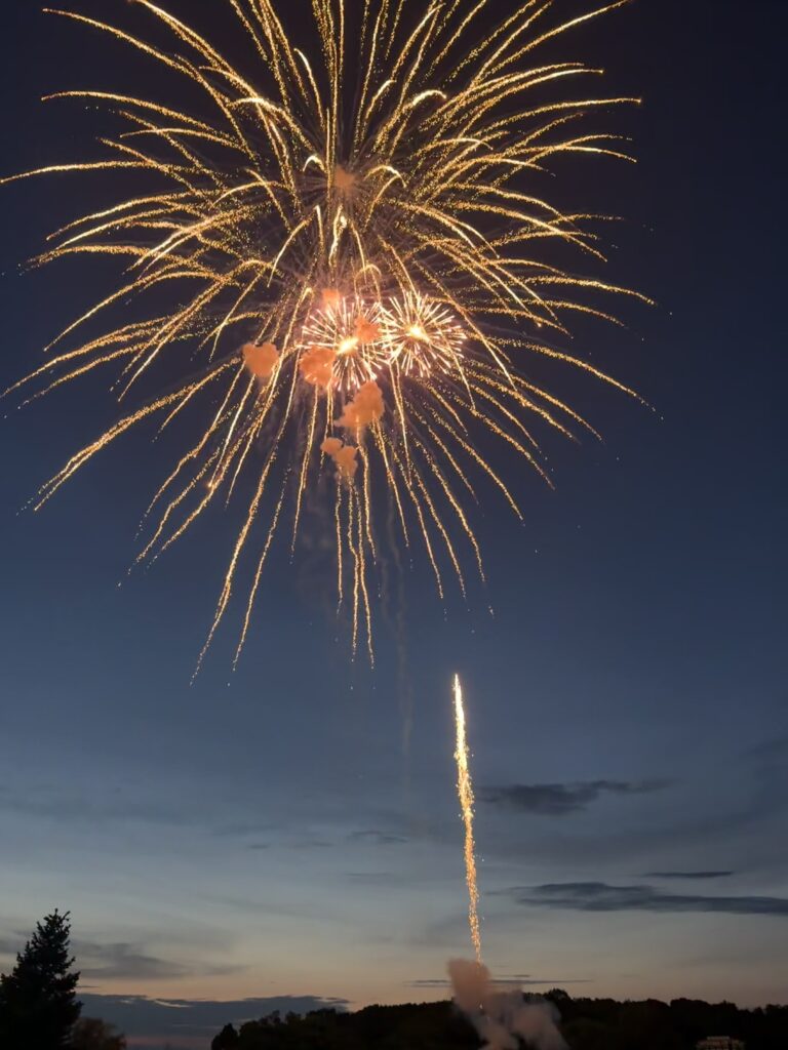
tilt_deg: +39.4
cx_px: 394
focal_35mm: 24
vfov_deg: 71.6
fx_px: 728
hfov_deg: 56.8
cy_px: 525
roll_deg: +0.8
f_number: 1.78
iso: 800
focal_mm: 6.76
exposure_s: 1/48
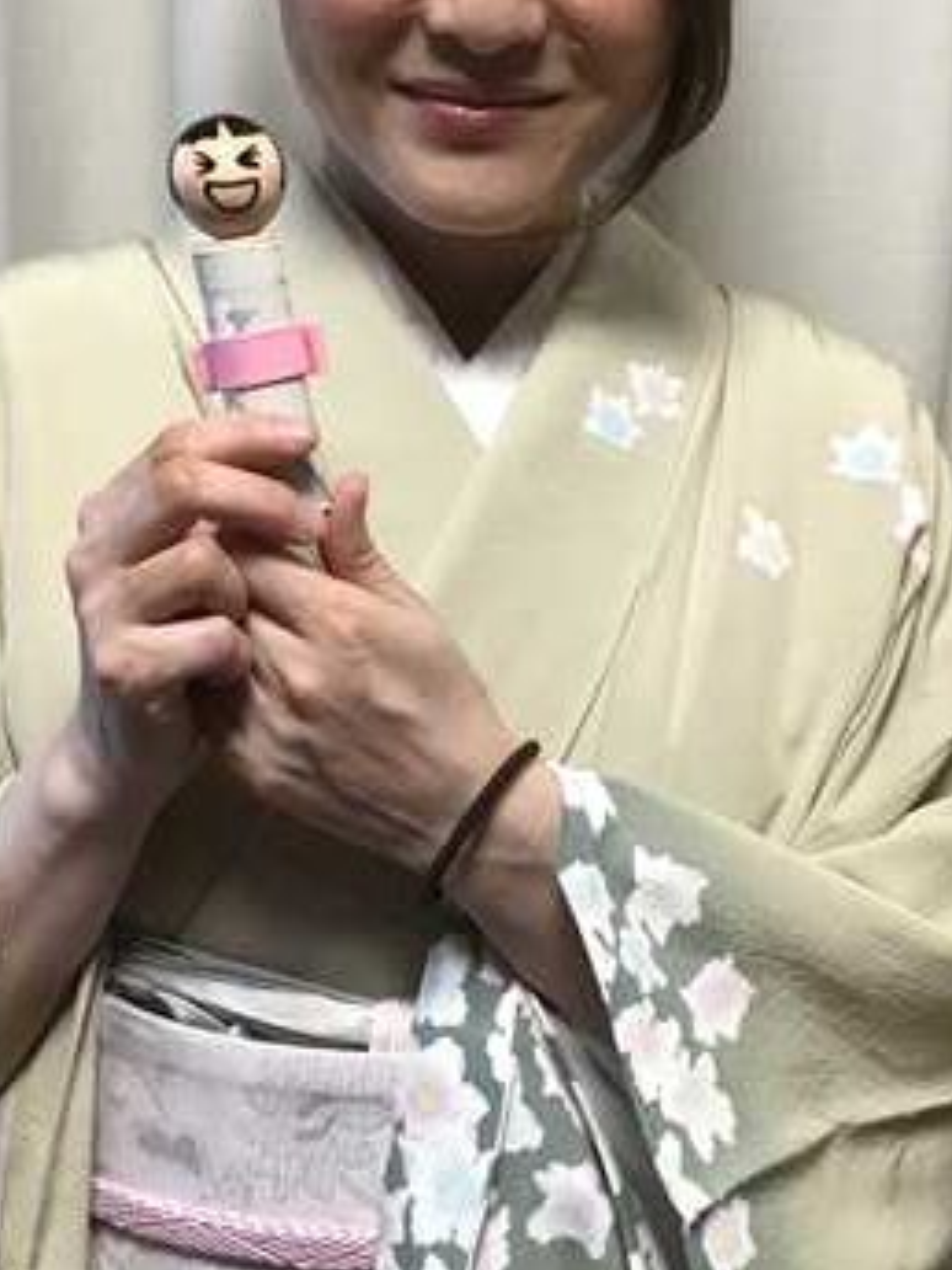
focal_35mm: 63
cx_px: 552
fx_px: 2310
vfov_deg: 30.7
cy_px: 631
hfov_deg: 23.3
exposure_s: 1/30
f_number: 2.4
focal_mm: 3.3
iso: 50
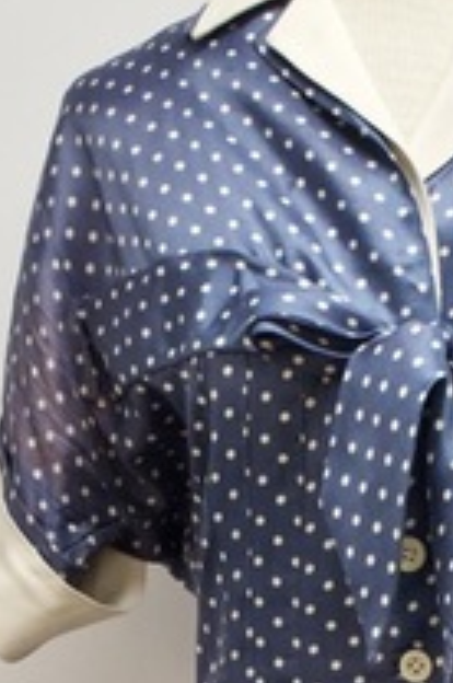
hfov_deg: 6.6
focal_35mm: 208
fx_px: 3939
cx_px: 371
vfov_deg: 9.6
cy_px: 1034
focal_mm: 32
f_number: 4
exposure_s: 1/200
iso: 1600
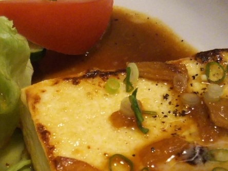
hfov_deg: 24.1
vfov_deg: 17.7
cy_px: 175
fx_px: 534
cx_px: 86
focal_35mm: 81
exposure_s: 1/60
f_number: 2.2
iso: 250
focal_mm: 4
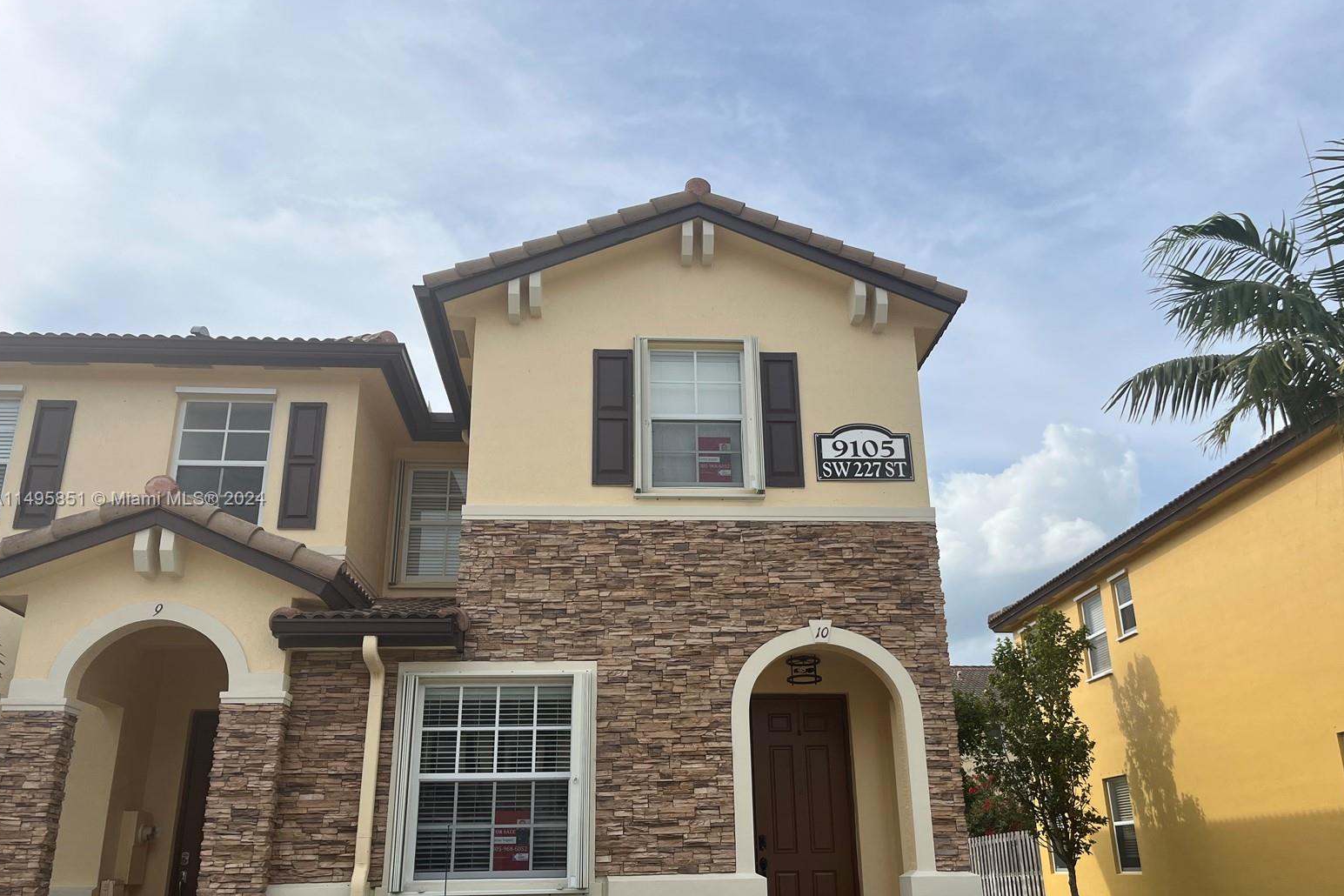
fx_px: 1045
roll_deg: +1.7
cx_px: 683
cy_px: 500
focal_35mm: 28
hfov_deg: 65.5
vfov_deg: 46.3
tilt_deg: +20.0
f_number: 1.6
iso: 50
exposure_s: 1/5319
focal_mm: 5.1
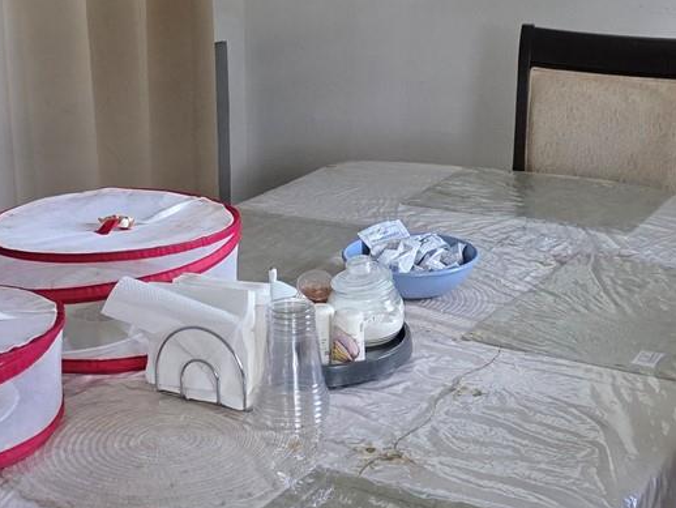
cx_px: 431
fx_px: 1387
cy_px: 50
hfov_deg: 27.3
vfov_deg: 20.3
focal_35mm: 71
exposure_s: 1/120
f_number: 1.7
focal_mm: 6.3
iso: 250
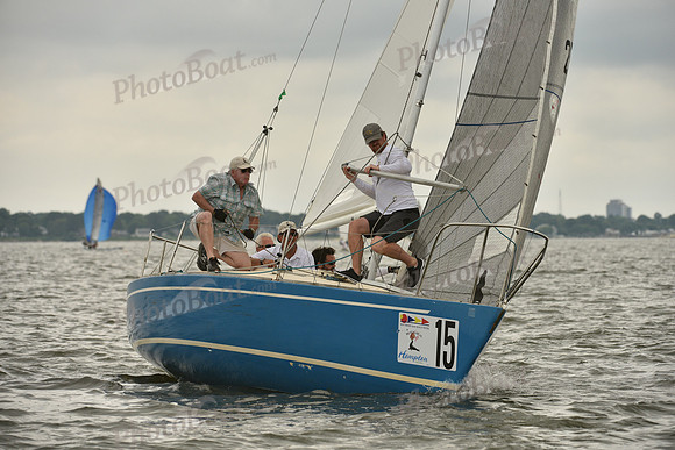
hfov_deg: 10.3
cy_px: 225
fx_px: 3751
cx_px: 338
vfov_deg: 6.9
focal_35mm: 200
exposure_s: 1/1250
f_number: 5.6
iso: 400
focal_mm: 200
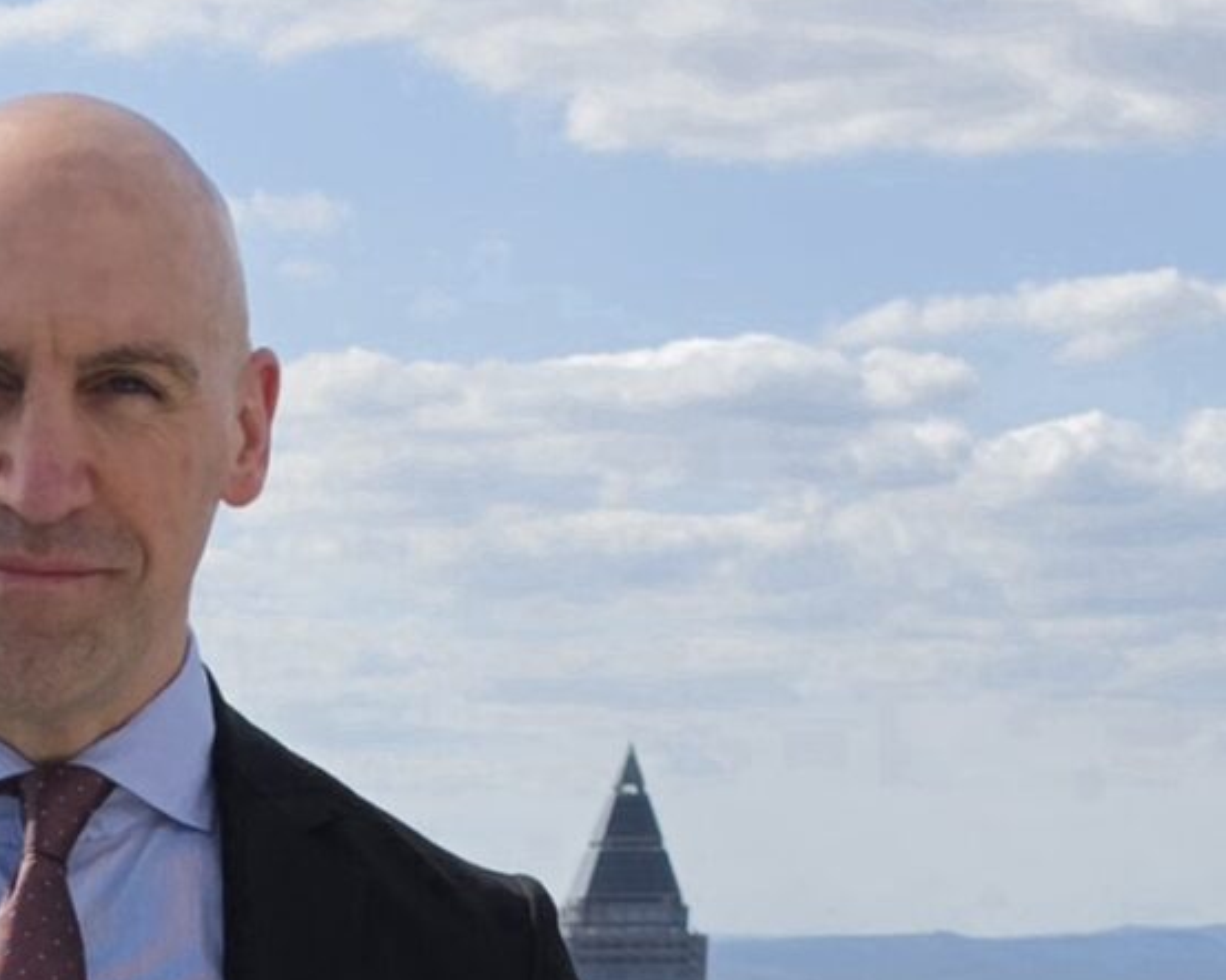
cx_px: -153
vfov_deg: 13.1
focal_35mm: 104
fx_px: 3772
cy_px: 1860
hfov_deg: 17.8
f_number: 1.4
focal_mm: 6.5
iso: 50
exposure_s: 1/10000
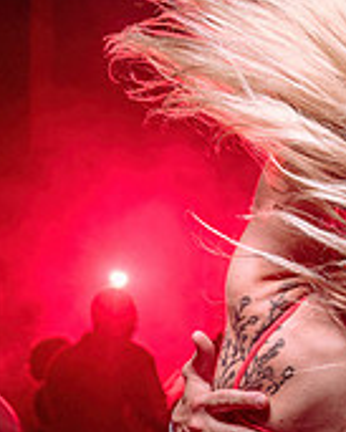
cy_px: 400
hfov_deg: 18.2
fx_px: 998
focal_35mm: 78
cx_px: 461
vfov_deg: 23.7
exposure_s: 1/60
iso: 800
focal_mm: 24
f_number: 2.8
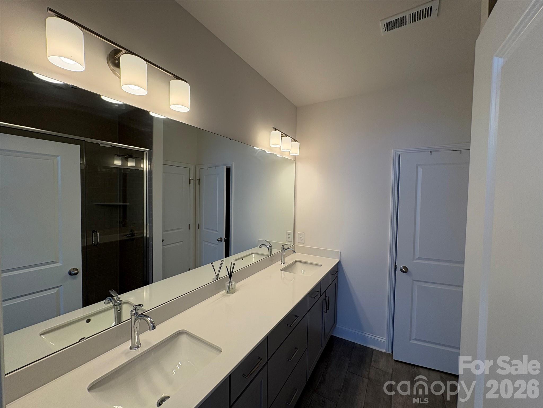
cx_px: 272
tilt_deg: -0.9
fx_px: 220
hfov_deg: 102.1
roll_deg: -0.7
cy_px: 204
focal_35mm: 14
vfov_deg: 85.7
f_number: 2.2
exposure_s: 1/141
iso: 64
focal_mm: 2.22
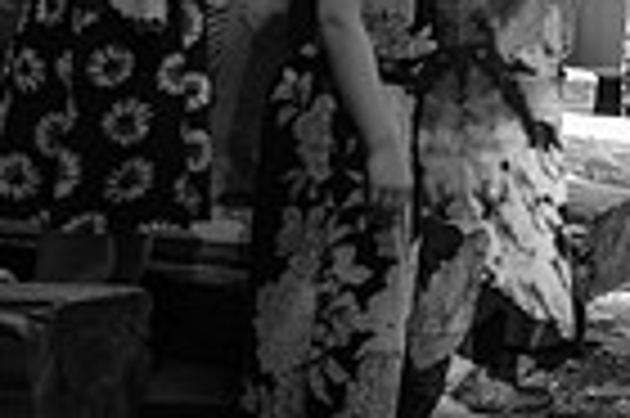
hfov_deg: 16.3
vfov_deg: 12.0
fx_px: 1958
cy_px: -43
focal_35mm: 112
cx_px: 1017
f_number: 1.6
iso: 250
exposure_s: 1/1500
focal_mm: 18
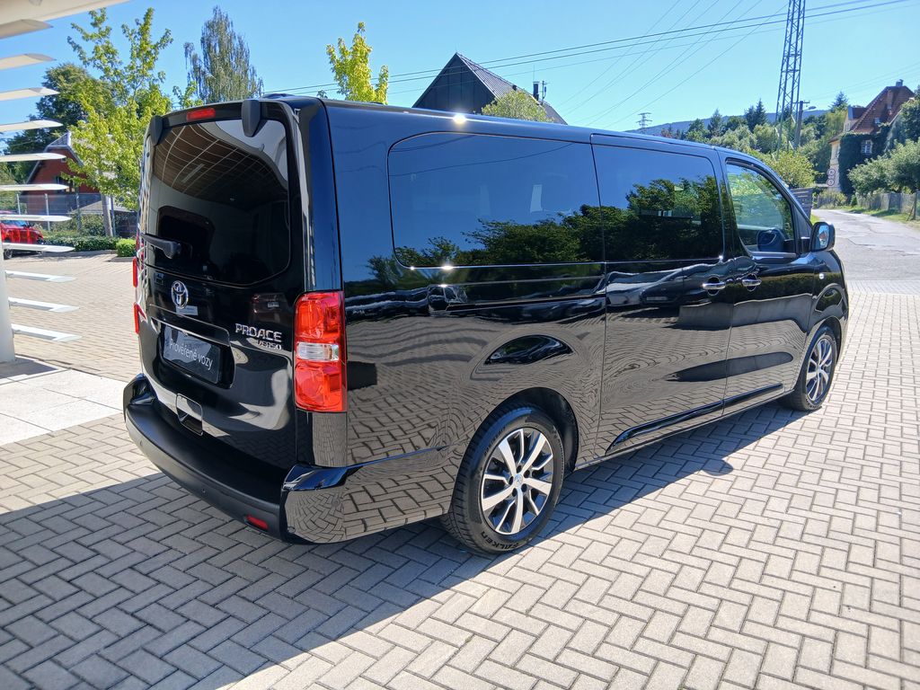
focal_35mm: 26
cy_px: 345
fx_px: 691
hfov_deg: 67.3
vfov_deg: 53.1
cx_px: 460
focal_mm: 3.98
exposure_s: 1/211
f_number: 1.8
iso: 20
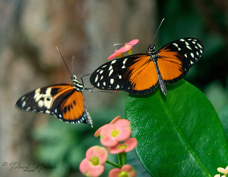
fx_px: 670
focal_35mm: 100
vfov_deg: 15.1
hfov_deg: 19.3
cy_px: 79
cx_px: 147
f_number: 7.1
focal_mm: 82
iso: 4000
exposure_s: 1/200
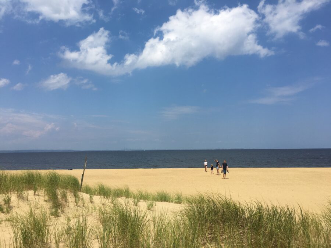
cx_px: 166
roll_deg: +0.6
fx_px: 277
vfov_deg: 48.2
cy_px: 124
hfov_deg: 61.7
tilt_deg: +5.8
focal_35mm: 29
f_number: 2.2
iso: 25
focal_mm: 4.15
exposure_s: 1/3077
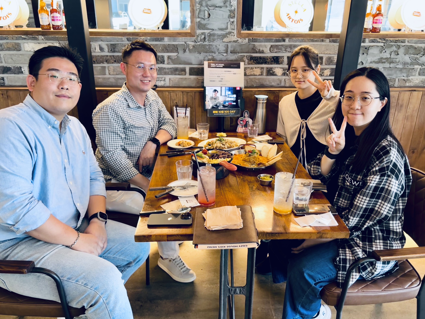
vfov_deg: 53.1
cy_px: 160
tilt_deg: -21.8
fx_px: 319
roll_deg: -0.5
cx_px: 212
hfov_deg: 67.3
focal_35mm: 26
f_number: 1.6
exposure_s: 1/60
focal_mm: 5.96
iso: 200
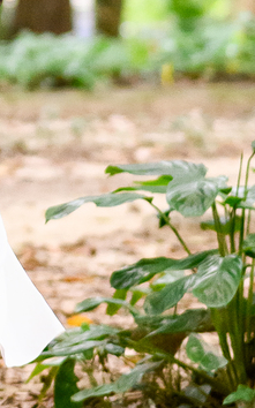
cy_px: -237
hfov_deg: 3.0
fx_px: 4908
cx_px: -255
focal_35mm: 441
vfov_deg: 4.7
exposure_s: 1/640
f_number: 1.8
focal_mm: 85
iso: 2500
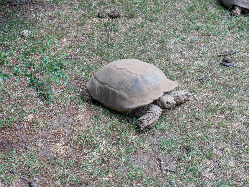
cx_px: 124
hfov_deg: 37.5
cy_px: 94
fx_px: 367
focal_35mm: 51
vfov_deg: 28.6
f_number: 1.89
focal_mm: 5.43
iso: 45
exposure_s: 1/611
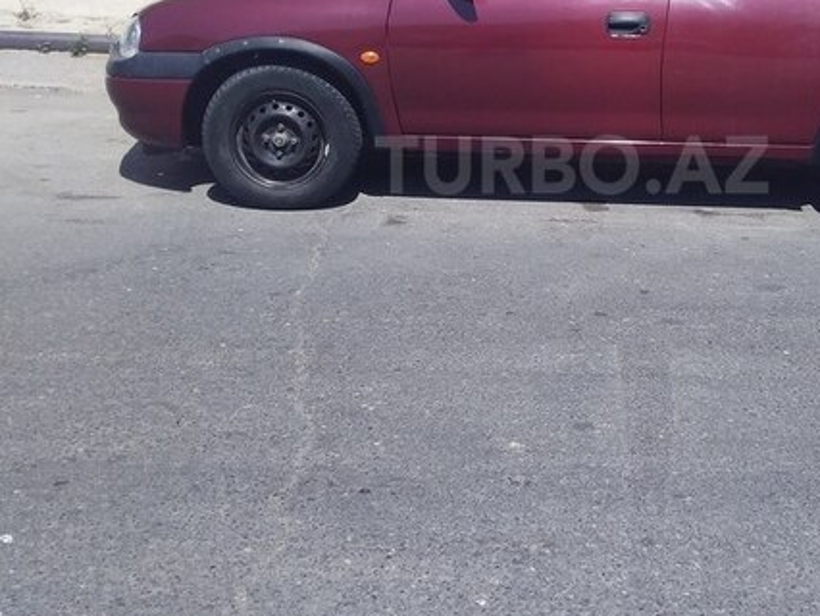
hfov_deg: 39.0
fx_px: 1138
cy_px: 165
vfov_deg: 29.9
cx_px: 572
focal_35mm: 48
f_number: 2.2
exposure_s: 1/1263
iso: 40
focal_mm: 3.3
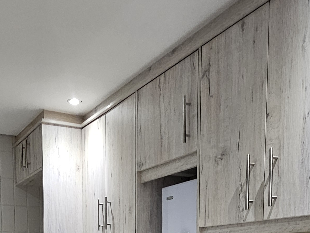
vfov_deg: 27.7
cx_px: 103
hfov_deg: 42.4
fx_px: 394
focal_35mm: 44
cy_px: 298
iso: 125
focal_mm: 2.2
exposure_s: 1/50
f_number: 2.2
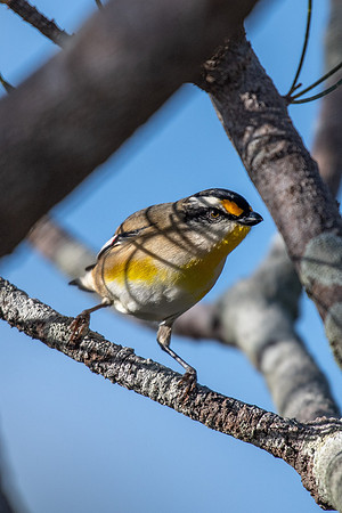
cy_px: 209
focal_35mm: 1170
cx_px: 169
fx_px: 16670
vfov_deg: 1.8
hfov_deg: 1.2
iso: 280
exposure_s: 1/1600
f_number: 5.6
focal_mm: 500
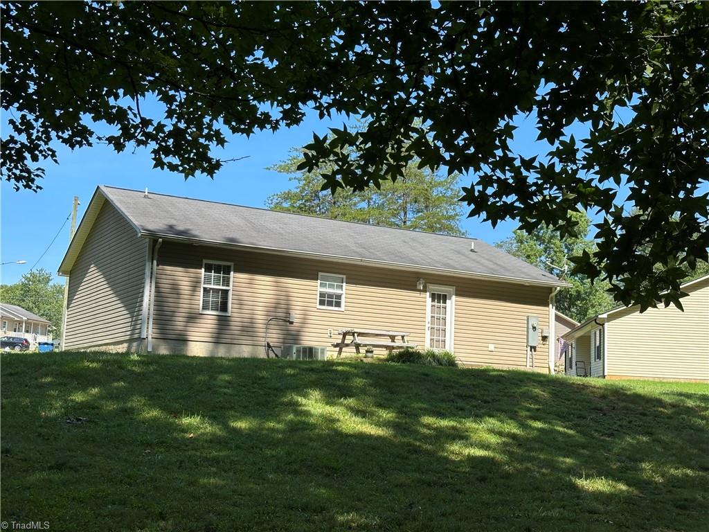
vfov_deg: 30.3
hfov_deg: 39.7
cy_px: 266
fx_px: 983
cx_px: 354
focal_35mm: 48
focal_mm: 6.86
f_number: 1.78
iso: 64
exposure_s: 1/2028
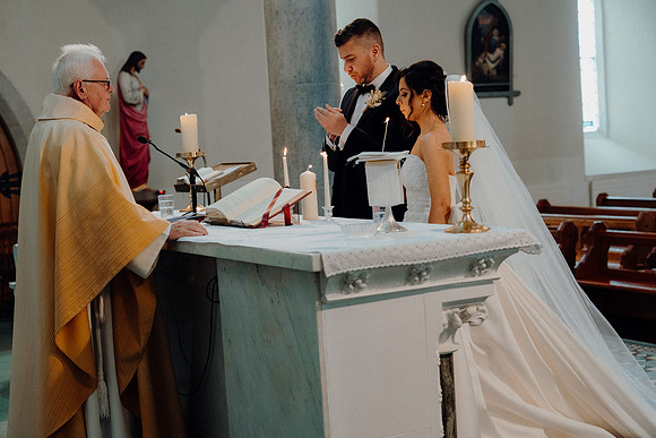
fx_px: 1148
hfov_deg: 31.9
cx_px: 328
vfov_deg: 21.6
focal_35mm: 63
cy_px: 219
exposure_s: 1/160
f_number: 3.5
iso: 2000
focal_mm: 63
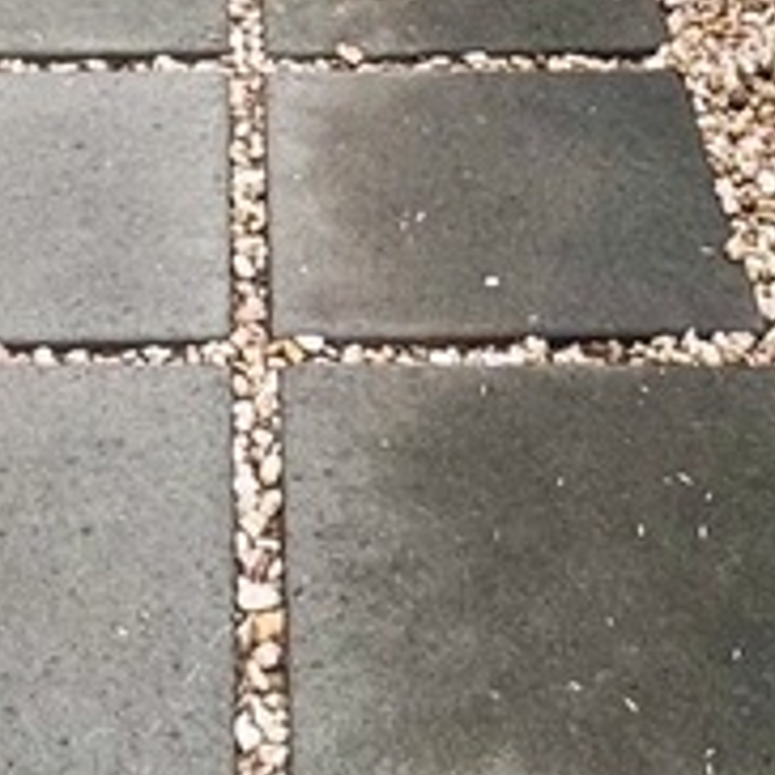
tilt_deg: -3.7
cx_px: 315
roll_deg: -1.7
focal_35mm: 102
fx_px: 2584
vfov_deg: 13.0
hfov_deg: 17.0
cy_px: -1088
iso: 40
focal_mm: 2.22
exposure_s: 1/120
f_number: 2.2
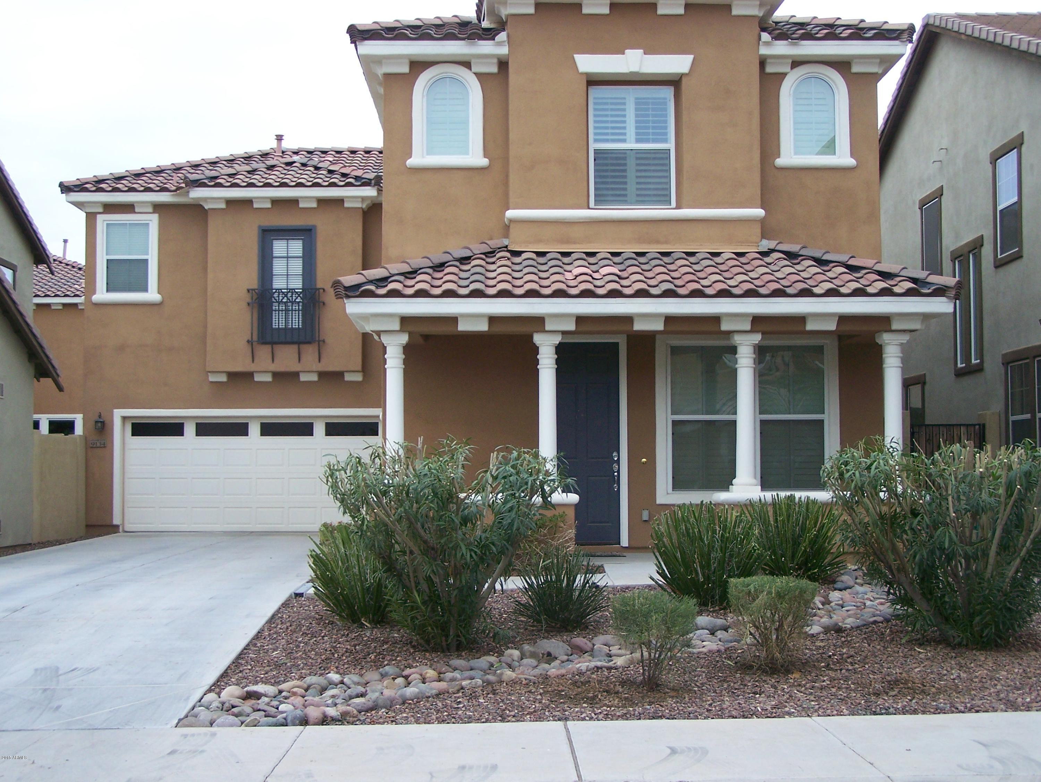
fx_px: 1444
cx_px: 520
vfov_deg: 30.3
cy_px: 391
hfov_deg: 39.6
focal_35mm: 48
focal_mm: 8
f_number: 3
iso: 80
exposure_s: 1/320
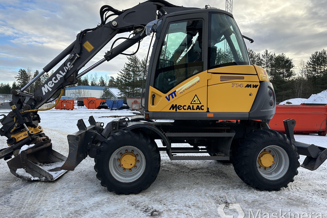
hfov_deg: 67.4
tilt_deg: +0.0
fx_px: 245
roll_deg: -0.6
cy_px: 102
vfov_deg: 47.9
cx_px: 164
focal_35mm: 27
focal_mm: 6.86
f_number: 1.78
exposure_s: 1/1212
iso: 80
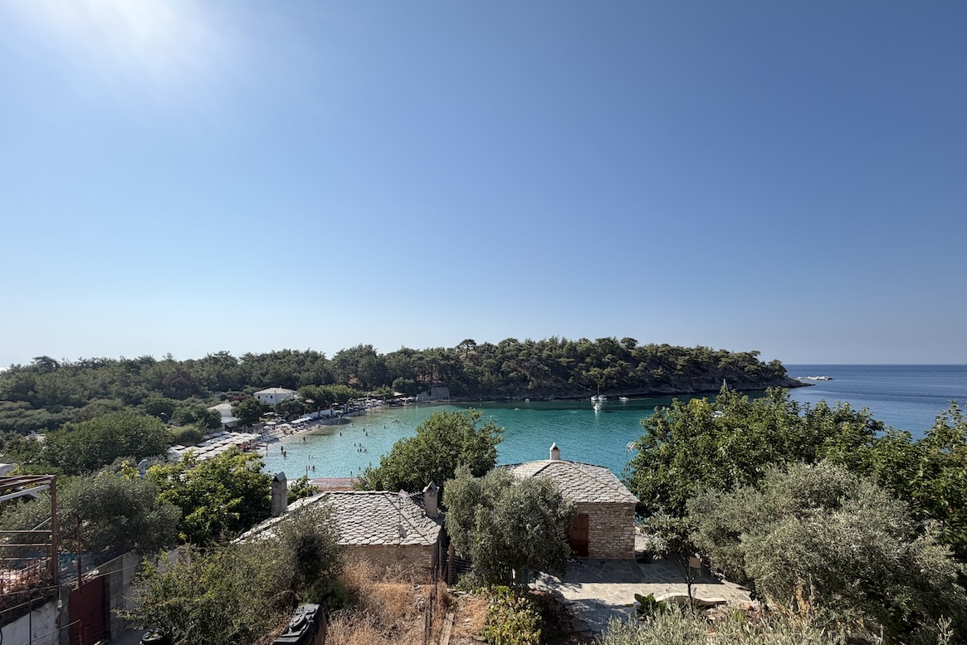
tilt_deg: +0.0
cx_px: 497
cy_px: 366
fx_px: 403
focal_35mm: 15
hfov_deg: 100.4
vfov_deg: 76.9
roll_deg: +0.5
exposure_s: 1/770
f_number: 2.2
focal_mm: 2.22
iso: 32
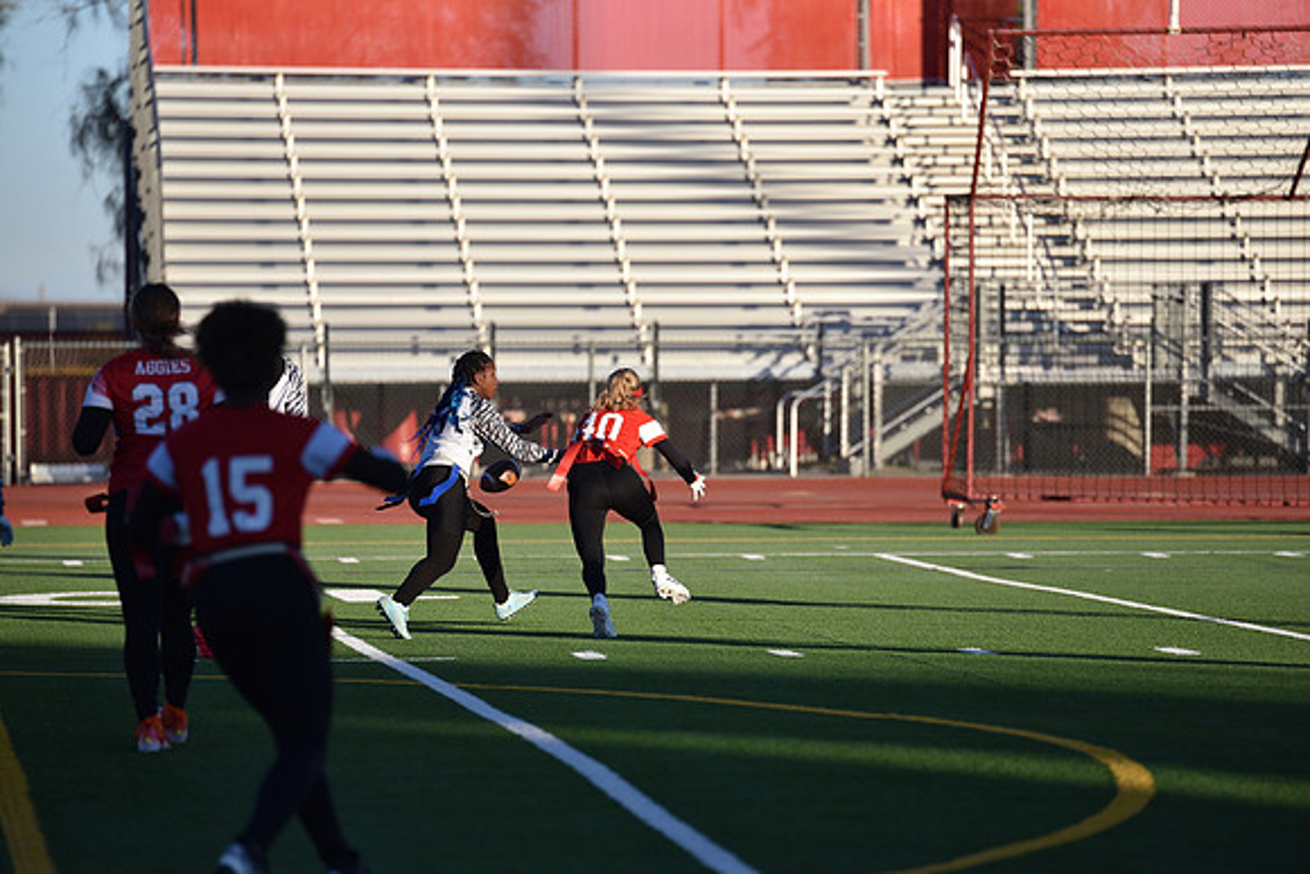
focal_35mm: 200
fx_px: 7279
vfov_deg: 6.9
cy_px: 437
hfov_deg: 10.3
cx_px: 655
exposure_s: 1/4000
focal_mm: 200
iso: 360
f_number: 2.8
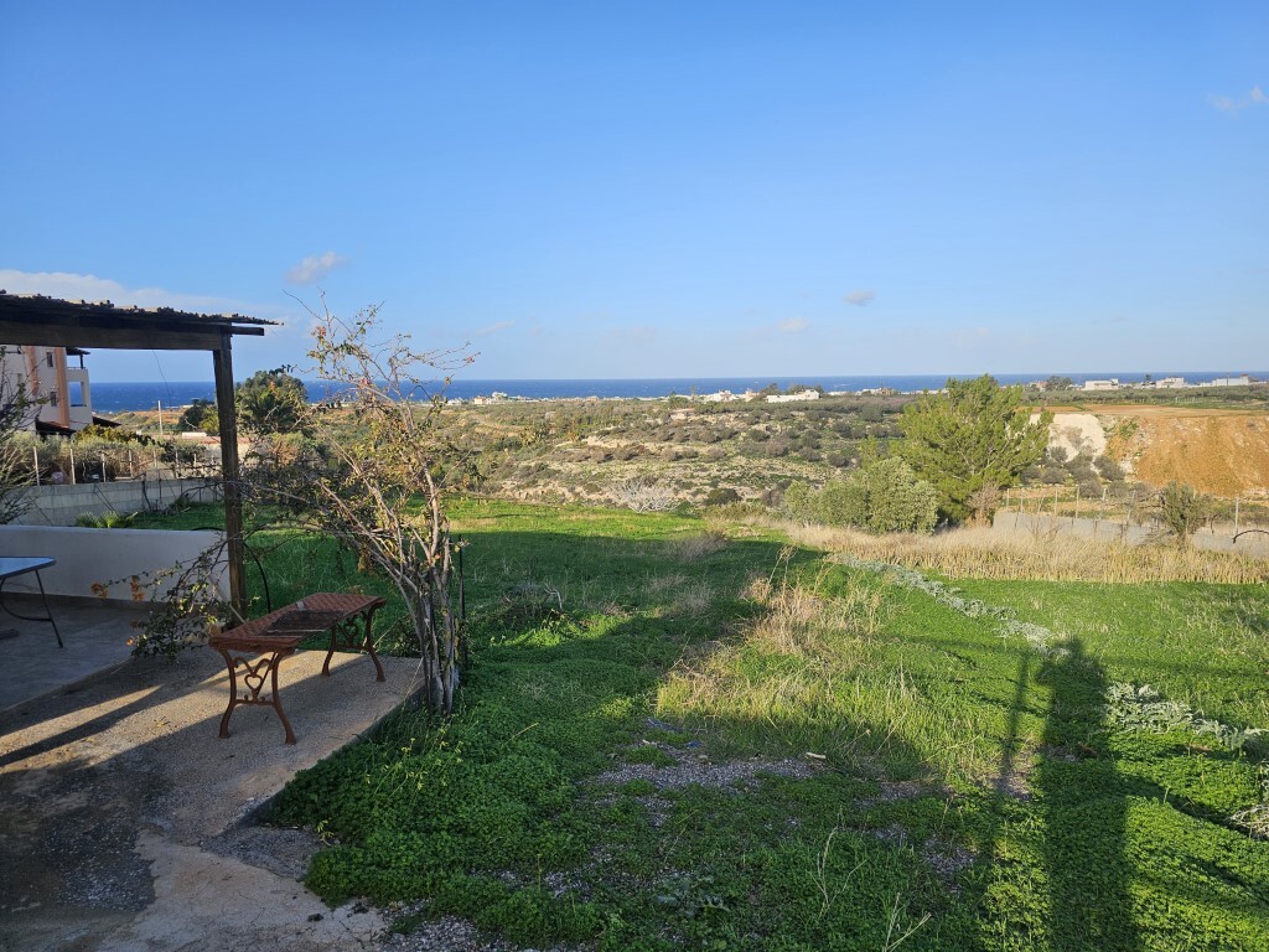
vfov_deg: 58.9
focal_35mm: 23
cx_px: 634
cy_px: 476
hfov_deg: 73.9
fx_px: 843
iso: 10
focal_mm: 6.3
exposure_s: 1/699
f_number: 1.7
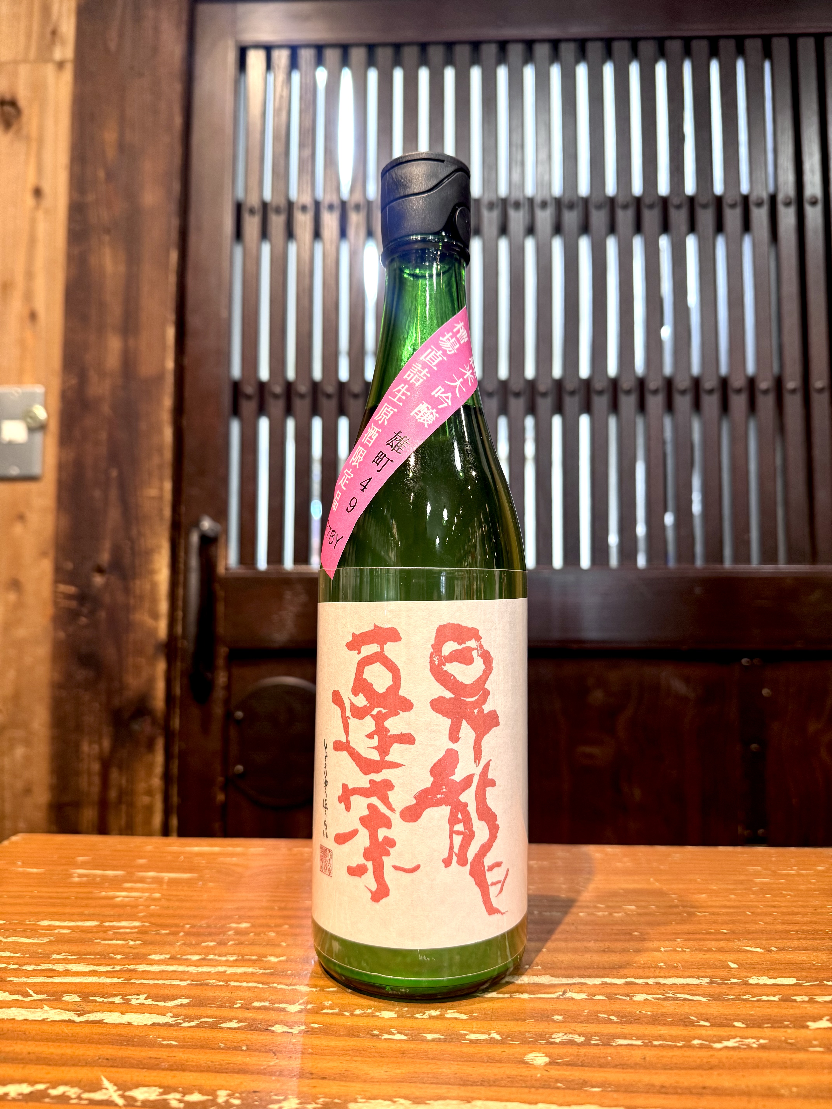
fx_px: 769
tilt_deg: +3.5
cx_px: 416
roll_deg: -0.1
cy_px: 554
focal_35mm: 24
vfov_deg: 71.6
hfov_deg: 56.8
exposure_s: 1/50
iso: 200
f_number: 1.78
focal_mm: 6.76
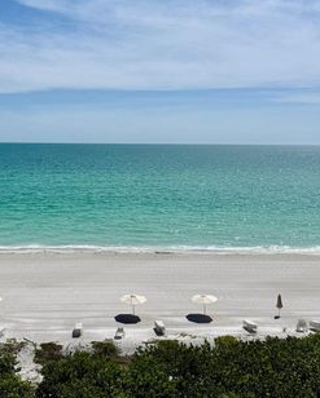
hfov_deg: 38.4
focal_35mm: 38
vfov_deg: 47.6
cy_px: 158
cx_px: 87
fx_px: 449
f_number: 1.78
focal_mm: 6.76
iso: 80
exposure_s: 1/14286
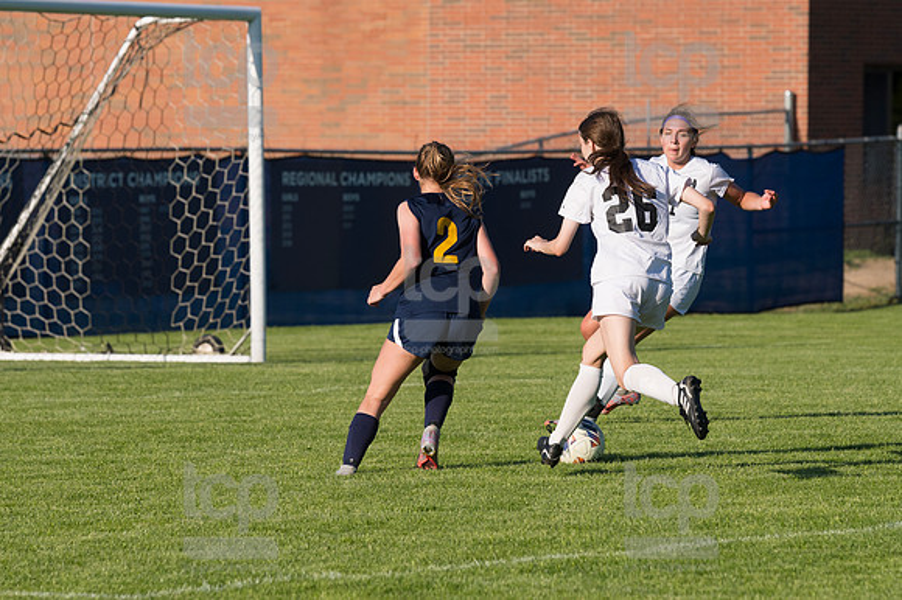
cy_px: 300
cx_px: 451
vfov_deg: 4.7
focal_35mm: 292
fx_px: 7312
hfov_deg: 7.1
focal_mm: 195
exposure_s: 1/1600
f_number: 5.6
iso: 250
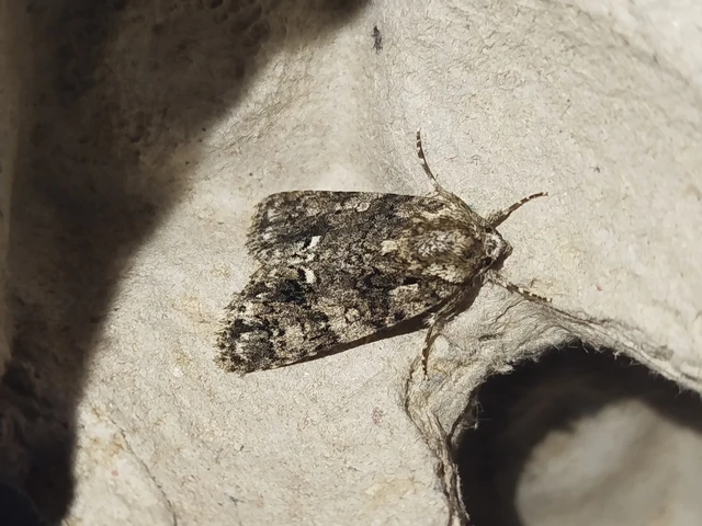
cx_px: 351
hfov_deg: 29.8
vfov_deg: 22.6
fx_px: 1318
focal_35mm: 65
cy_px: 263
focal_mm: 5.31
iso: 100
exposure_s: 1/50
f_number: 1.7
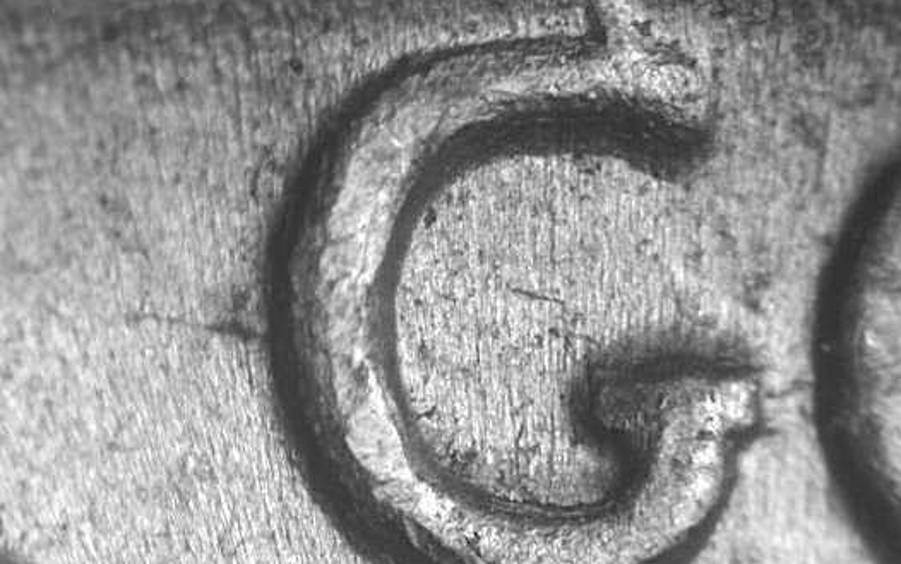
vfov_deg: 6.9
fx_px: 4691
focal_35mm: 191
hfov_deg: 11.0
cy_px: 365
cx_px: 480
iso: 100
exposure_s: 1/10.3
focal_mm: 30.6
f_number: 4.9
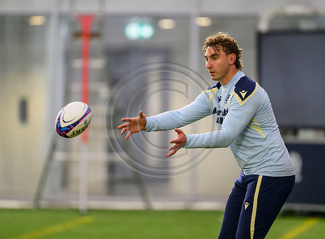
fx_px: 4393
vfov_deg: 3.1
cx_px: 193
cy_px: 110
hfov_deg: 4.2
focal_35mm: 471
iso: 6400
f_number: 3.2
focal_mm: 400
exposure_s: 1/1250
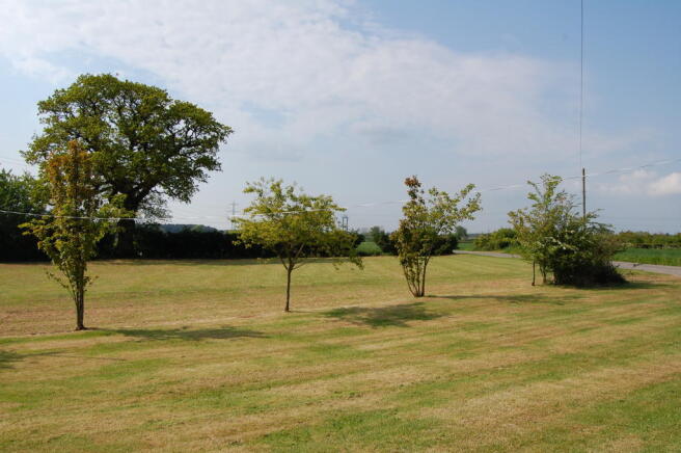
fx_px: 567
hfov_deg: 62.0
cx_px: 340
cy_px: 226
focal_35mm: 30
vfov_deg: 43.5
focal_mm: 20
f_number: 10
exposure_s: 1/400
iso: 200
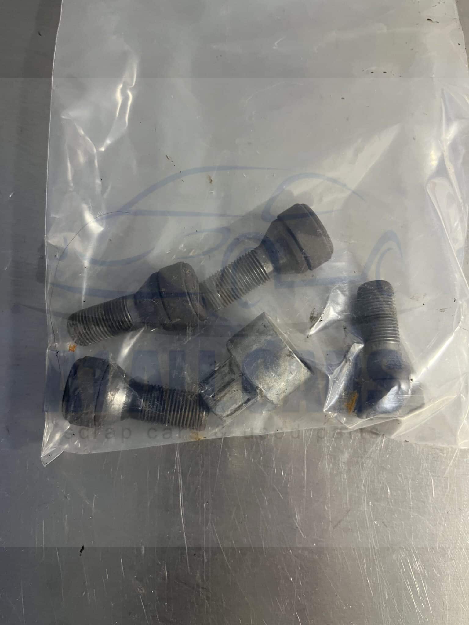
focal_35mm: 26
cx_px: 234
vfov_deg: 67.3
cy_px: 312
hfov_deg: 53.1
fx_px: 470
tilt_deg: -79.8
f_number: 1.6
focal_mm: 5.1
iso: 320
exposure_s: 1/50
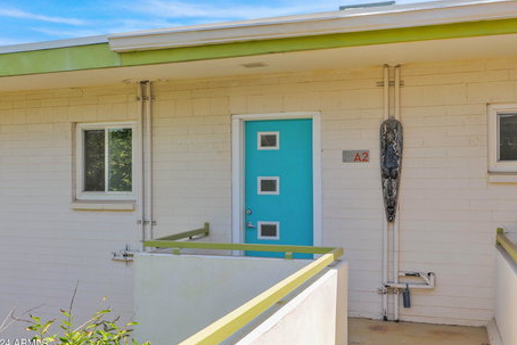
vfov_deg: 36.0
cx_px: 260
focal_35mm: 37
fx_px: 531
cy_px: 178
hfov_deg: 51.9
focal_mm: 35
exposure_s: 1/320
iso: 250
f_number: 6.3
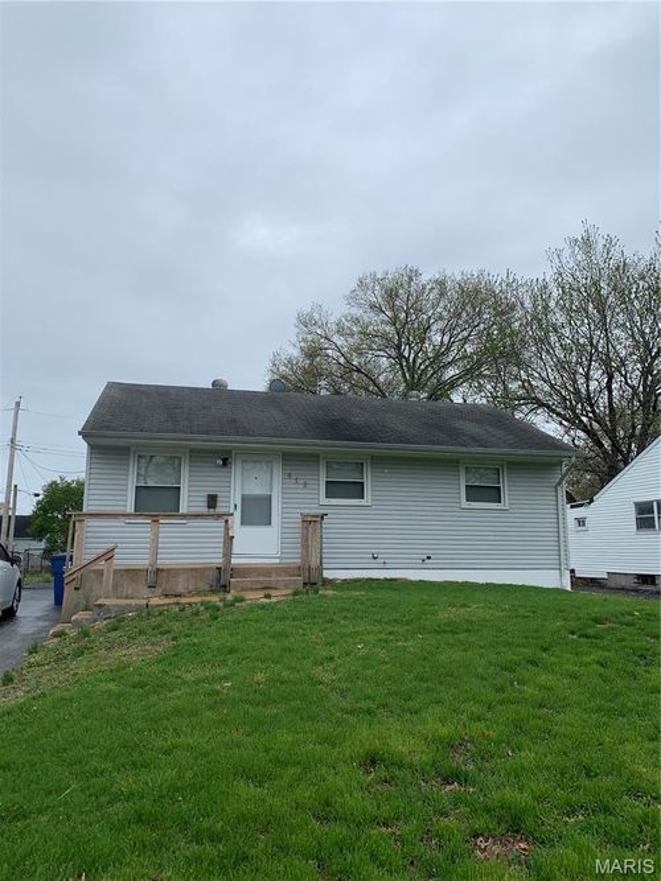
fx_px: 662
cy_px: 440
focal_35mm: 26
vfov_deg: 67.3
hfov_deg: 53.0
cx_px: 330
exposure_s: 1/1953
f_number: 1.8
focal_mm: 4.25
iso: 25
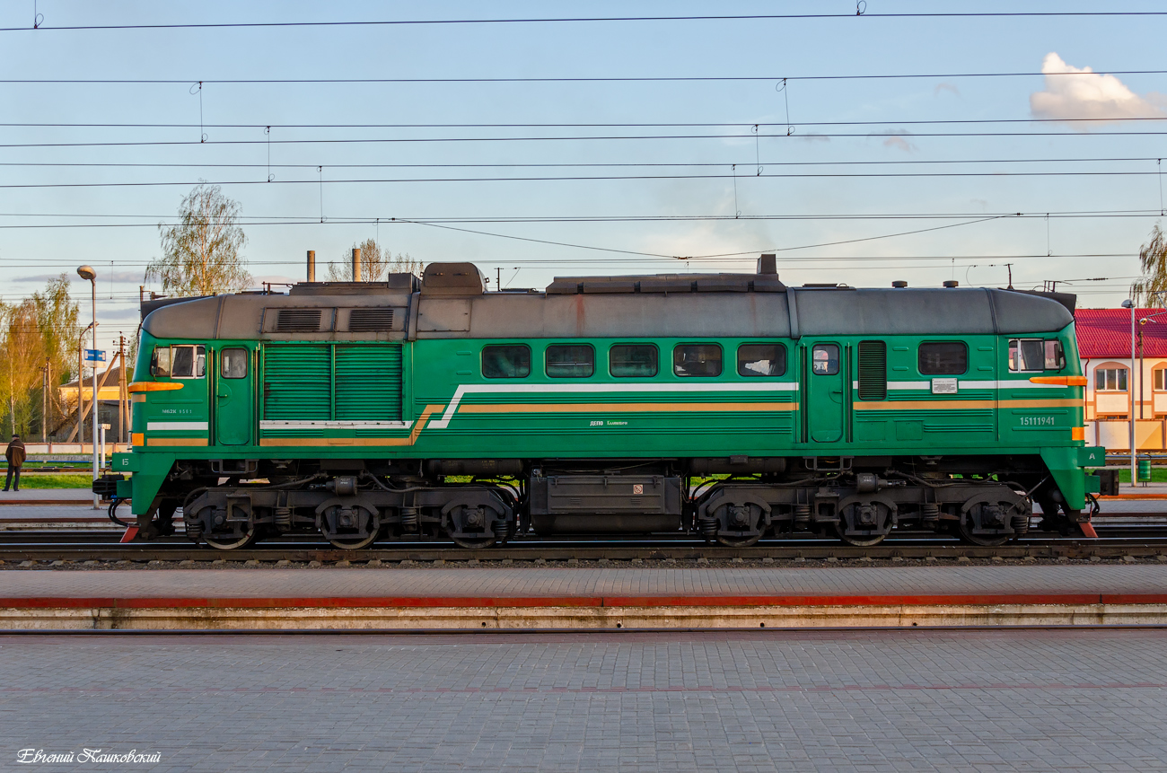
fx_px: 1698
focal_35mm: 52
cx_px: 584
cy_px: 386
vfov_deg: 25.6
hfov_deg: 37.9
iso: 200
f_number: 7.1
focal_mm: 35
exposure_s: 1/125
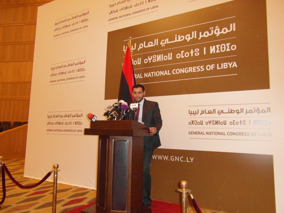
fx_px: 197
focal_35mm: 24
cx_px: 142
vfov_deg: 56.8
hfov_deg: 71.6
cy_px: 106
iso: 480
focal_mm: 4
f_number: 3.2
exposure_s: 1/30
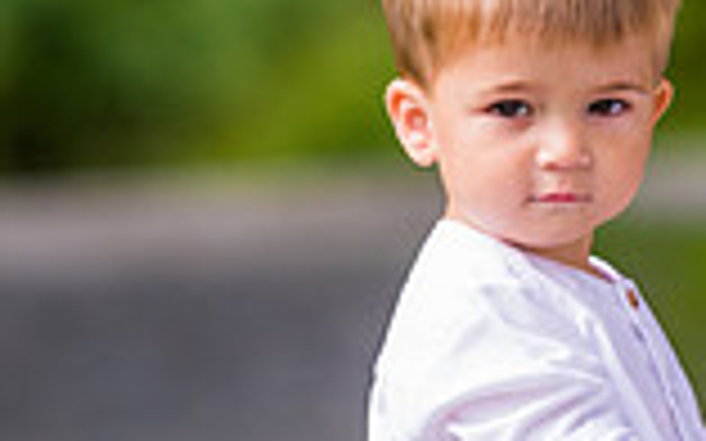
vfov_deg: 2.1
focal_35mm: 623
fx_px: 11983
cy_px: 110
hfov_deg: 3.4
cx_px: 1016
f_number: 4
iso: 200
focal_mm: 165
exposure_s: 1/640
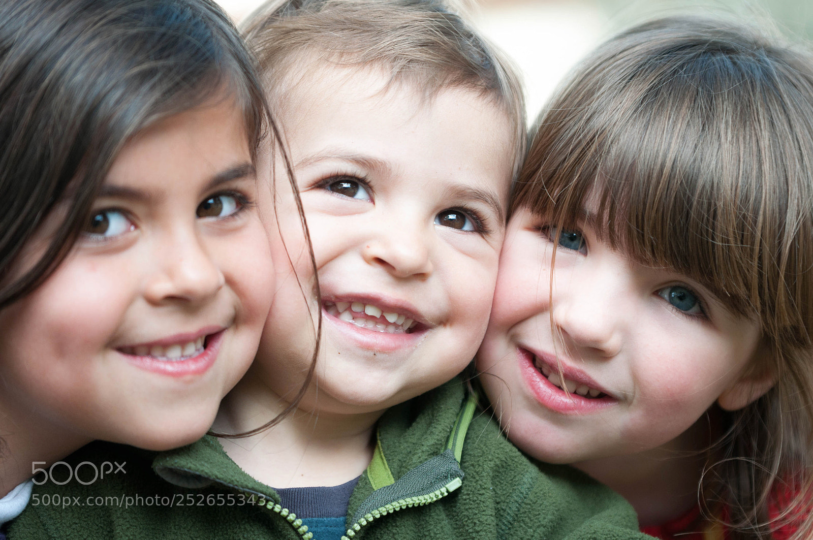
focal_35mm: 105
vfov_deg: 13.0
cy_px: 270
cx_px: 406
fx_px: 2369
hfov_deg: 19.5
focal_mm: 70
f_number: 2.8
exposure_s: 1/400
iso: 500
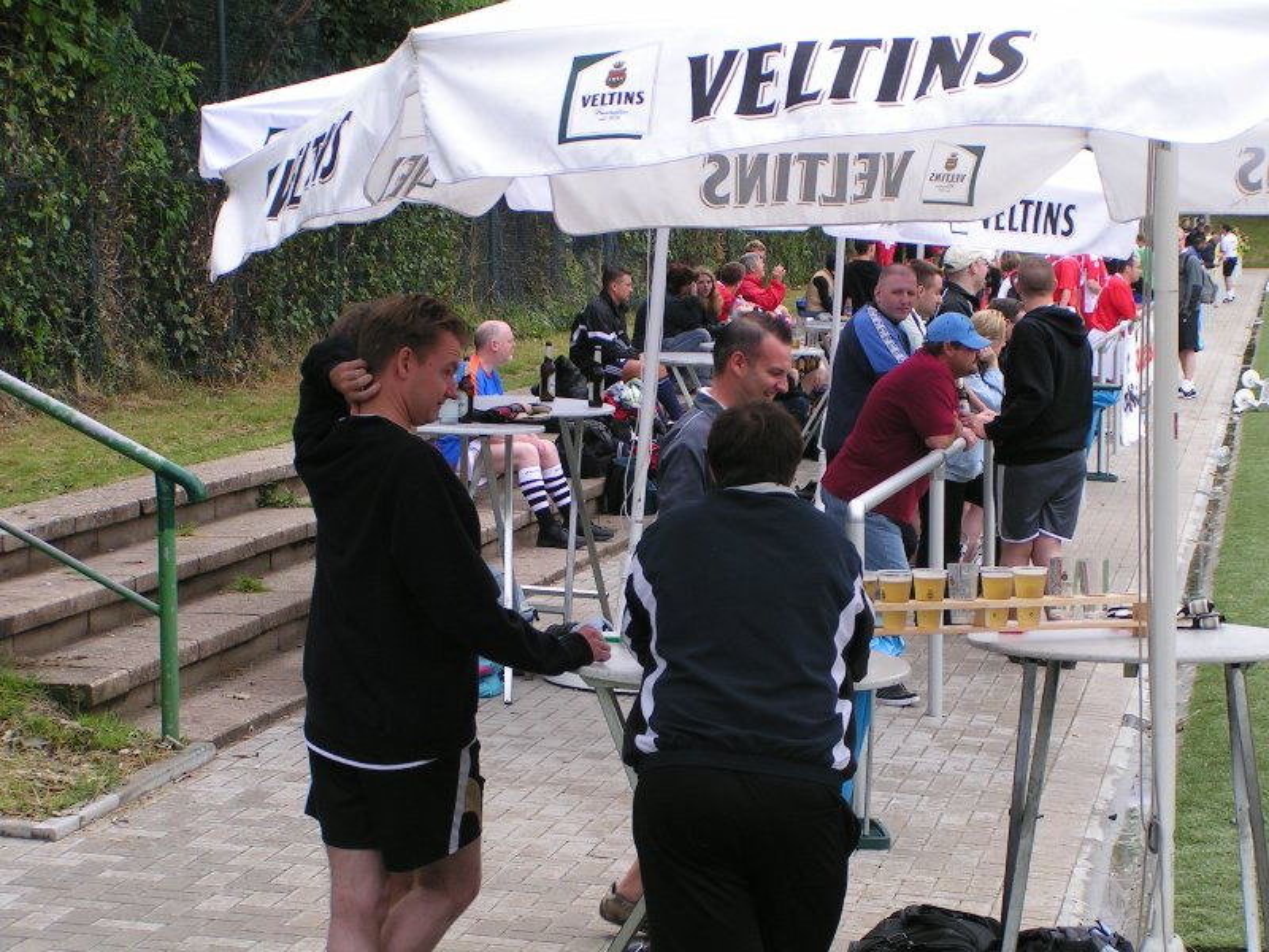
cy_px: 476
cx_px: 634
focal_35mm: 91
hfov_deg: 21.5
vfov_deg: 16.2
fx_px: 3336
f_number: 4.5
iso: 50
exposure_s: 1/125
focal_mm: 13.9
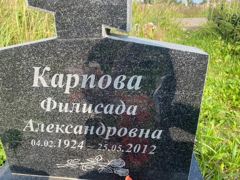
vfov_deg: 51.4
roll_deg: +0.0
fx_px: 187
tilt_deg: -24.1
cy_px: 89
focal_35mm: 27
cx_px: 117
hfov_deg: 65.3
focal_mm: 4.25
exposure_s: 1/719
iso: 32
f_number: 1.8
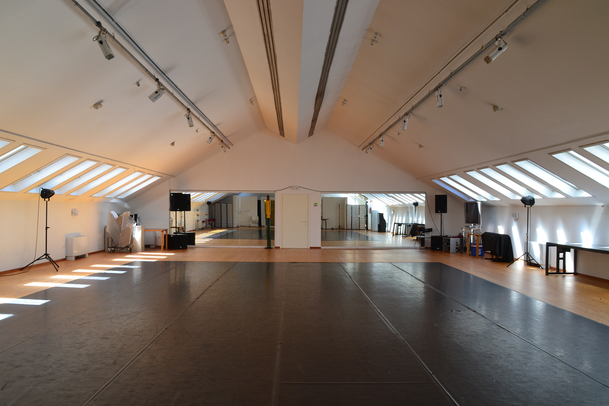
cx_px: 304
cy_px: 203
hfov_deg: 57.2
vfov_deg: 40.0
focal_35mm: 33
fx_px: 558
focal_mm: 22
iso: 400
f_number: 8
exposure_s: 1/60
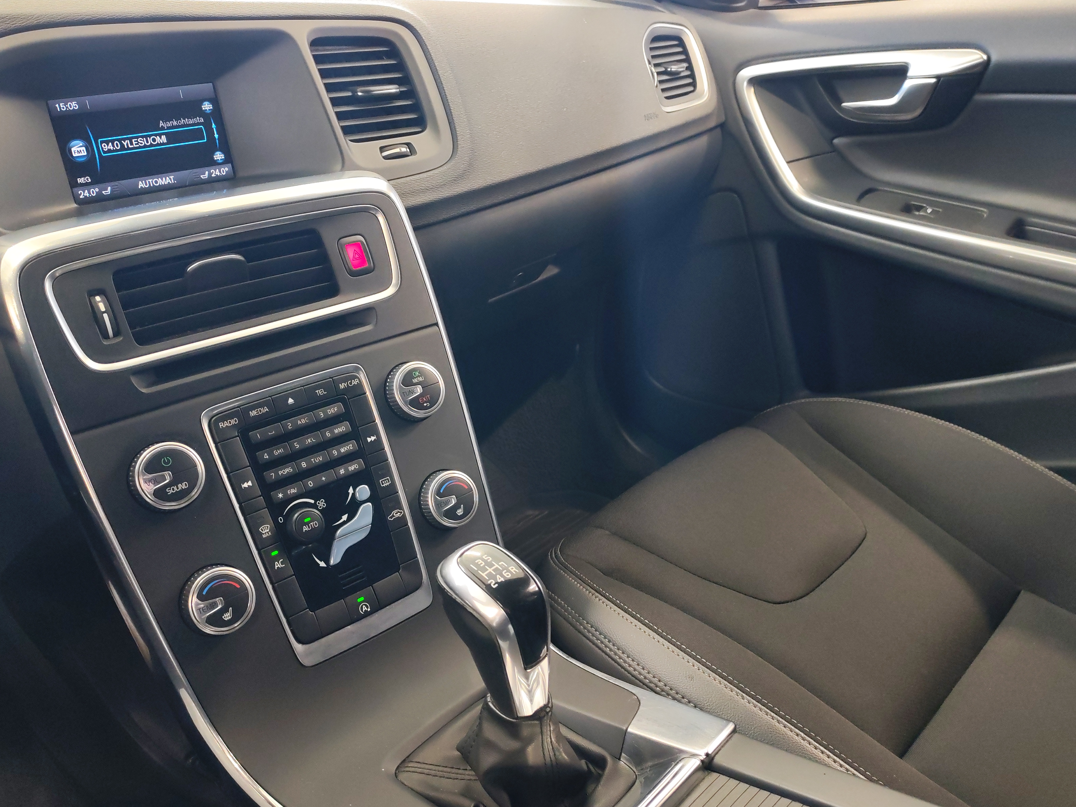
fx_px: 964
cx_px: 538
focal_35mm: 31
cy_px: 404
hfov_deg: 58.4
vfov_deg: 45.4
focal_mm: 6.12
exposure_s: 1/50
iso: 1250
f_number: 1.9
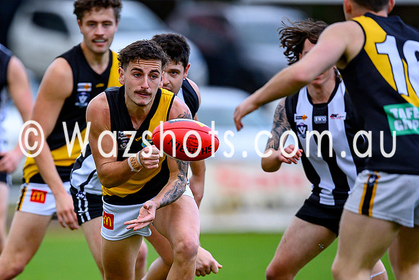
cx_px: 128
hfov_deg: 2.7
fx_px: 9012
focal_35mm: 774
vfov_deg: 1.8
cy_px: 216
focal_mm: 500
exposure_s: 1/2000
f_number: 4
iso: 1400
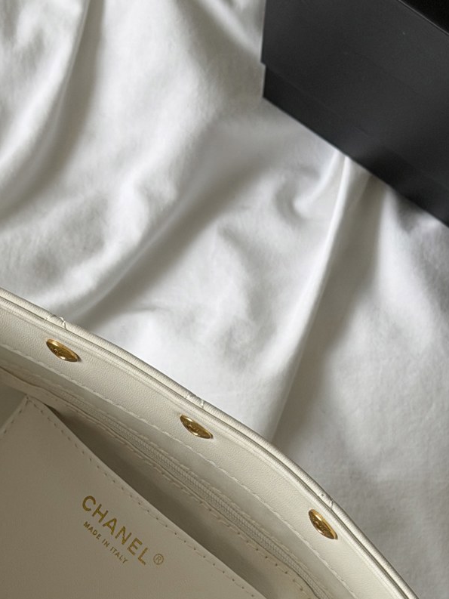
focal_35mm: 121
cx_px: 46
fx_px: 2092
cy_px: 610
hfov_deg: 12.2
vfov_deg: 15.9
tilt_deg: -72.8
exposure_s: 1/80
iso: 100
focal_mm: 6.76
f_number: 1.78
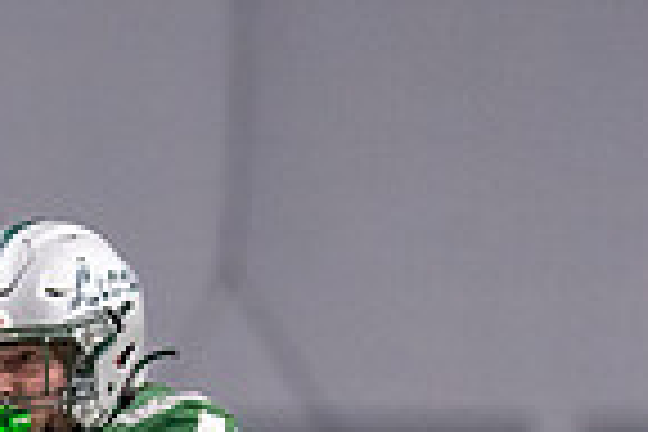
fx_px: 28132
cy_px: 779
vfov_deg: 0.9
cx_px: -211
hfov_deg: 1.3
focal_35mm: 1563
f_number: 2.8
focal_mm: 200
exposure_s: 1/1000
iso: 2500
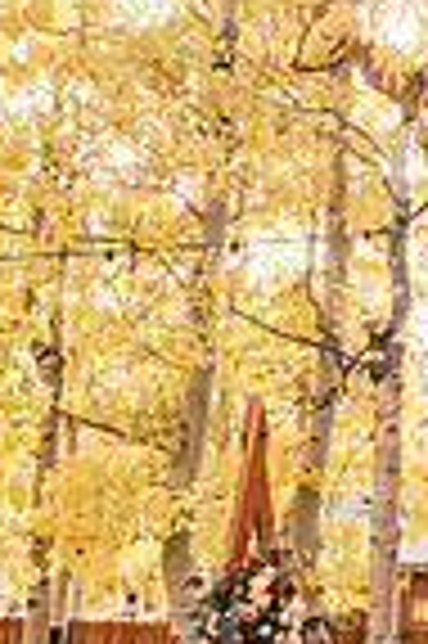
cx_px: 527
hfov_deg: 15.4
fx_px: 1519
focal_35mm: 85
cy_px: 410
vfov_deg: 23.9
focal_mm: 18
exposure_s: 1/30
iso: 250
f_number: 11
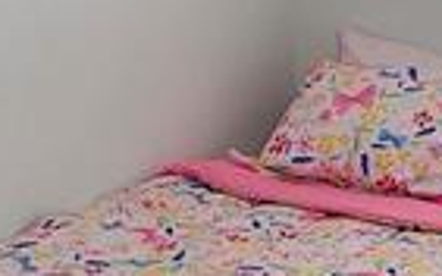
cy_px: 138
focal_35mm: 100
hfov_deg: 20.4
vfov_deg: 13.1
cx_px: 386
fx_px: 1204
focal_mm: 2.2
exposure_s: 1/60
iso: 64
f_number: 2.2
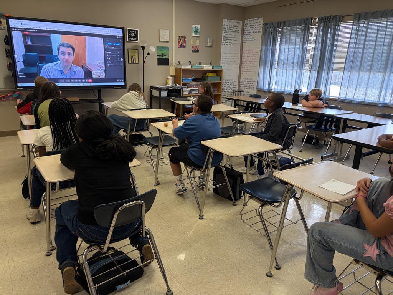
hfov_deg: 67.3
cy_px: 148
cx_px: 196
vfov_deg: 53.1
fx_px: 295
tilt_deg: -15.6
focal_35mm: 26
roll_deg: -1.9
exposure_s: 1/60
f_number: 1.6
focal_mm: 5.96
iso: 80
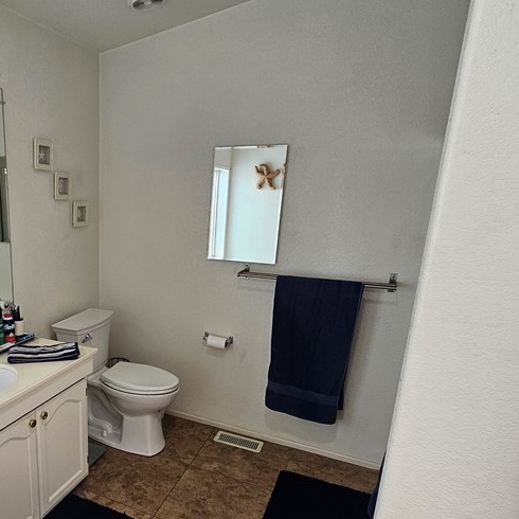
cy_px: 305
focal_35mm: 24
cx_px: 123
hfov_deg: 61.0
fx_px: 407
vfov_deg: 64.6
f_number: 2.2
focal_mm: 2.2
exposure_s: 1/60
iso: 64
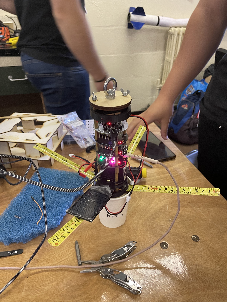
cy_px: 151
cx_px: 114
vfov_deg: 67.3
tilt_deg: -34.2
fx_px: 227
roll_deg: +0.2
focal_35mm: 26
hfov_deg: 53.1
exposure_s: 1/50
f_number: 1.6
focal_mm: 4.2
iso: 160
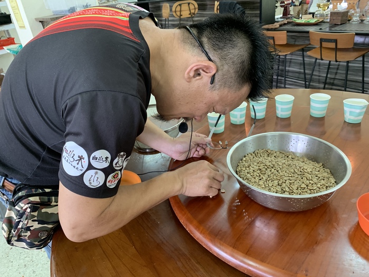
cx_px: 184
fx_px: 277
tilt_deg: -28.4
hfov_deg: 67.3
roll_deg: +8.0
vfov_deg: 53.1
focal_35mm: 26
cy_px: 138
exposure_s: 1/60
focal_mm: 4.25
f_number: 1.8
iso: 200
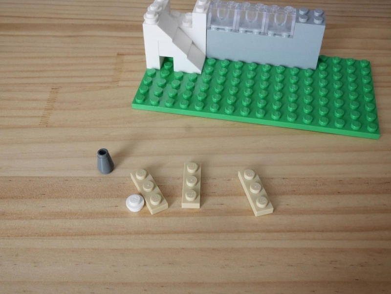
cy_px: 147
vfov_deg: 36.0
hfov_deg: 46.8
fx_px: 452
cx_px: 196
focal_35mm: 40
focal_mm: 20
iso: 3200
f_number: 13
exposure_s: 1/60
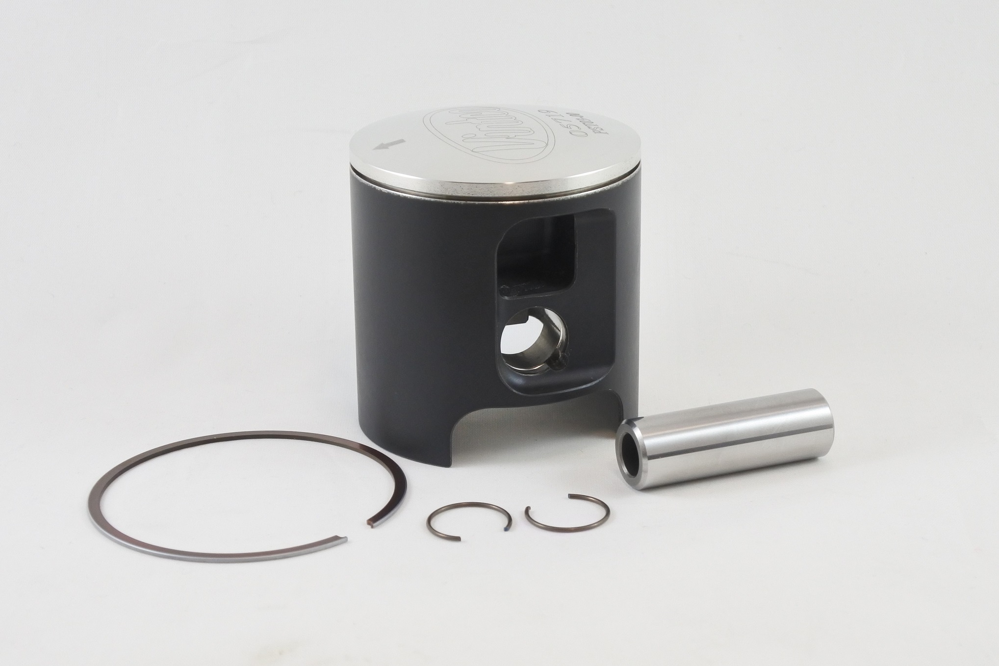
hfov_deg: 36.9
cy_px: 333
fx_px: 1498
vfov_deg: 25.1
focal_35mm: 54
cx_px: 500
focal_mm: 20.1
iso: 500
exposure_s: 1/125
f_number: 4.8
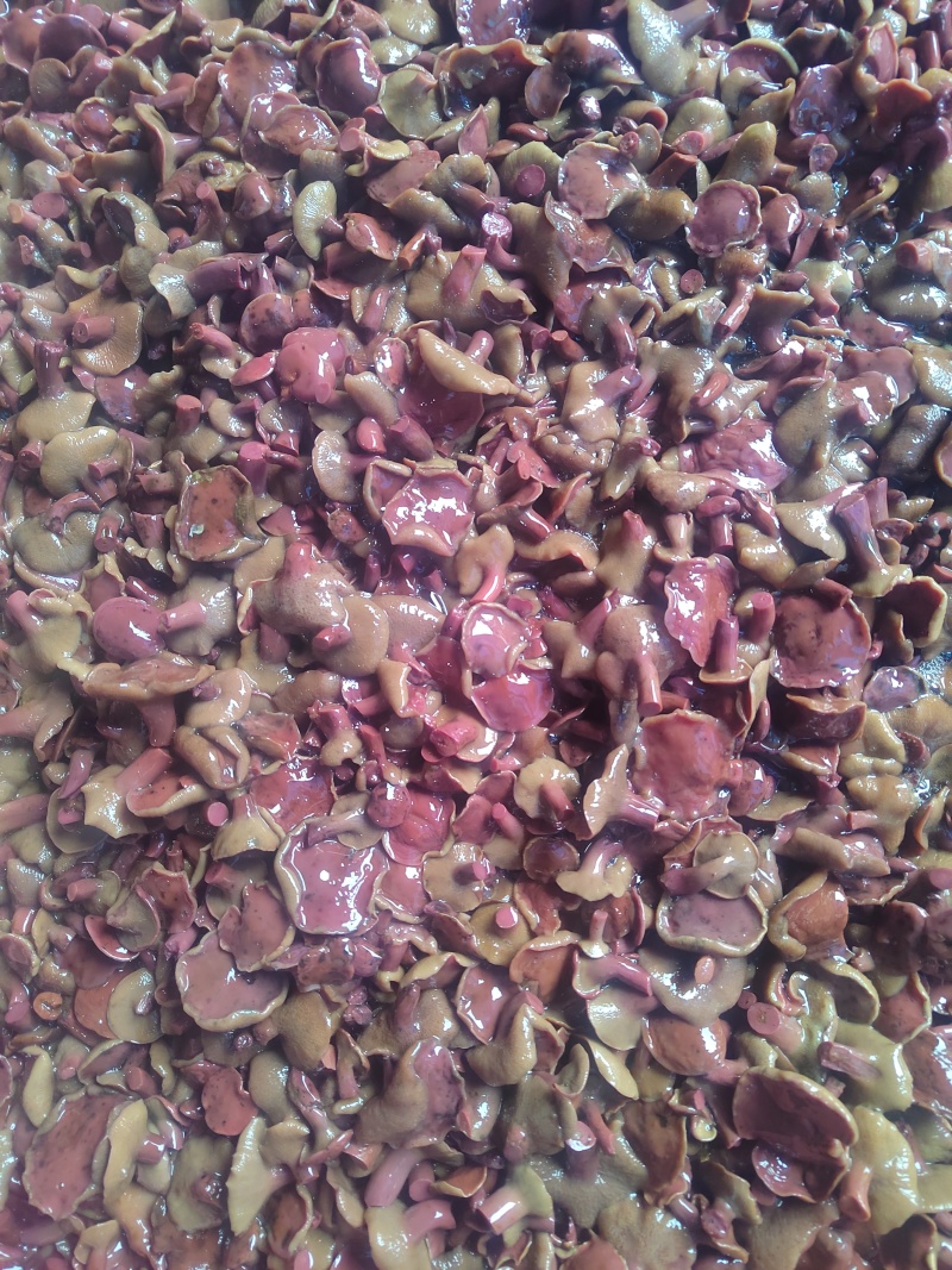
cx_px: 476
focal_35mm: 23
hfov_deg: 58.9
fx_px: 844
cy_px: 635
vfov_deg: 73.9
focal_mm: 5.52
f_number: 1.9
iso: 2053
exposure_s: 1/50
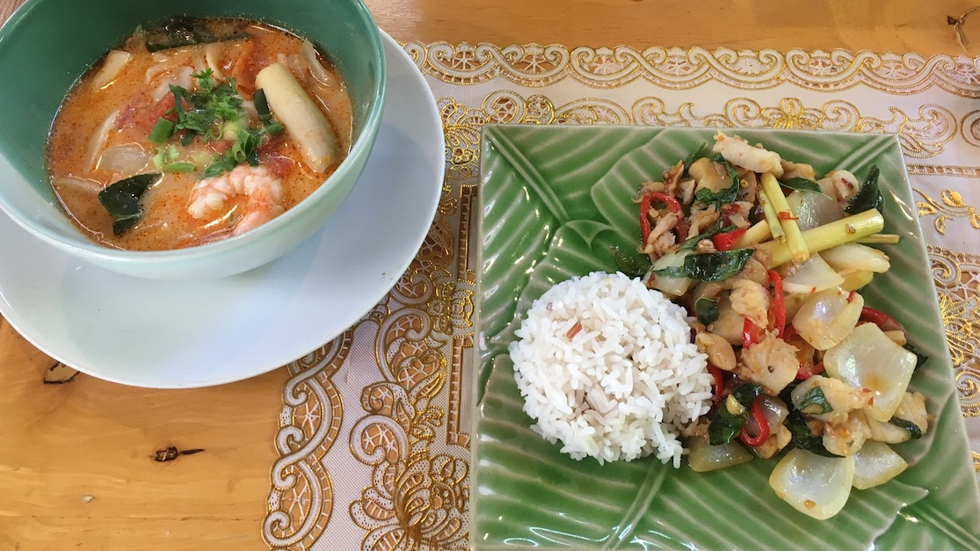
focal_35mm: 34
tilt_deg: -60.1
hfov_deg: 58.0
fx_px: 883
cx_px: 478
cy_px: 238
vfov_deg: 34.6
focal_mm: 4.15
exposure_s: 1/33
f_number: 2.2
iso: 80
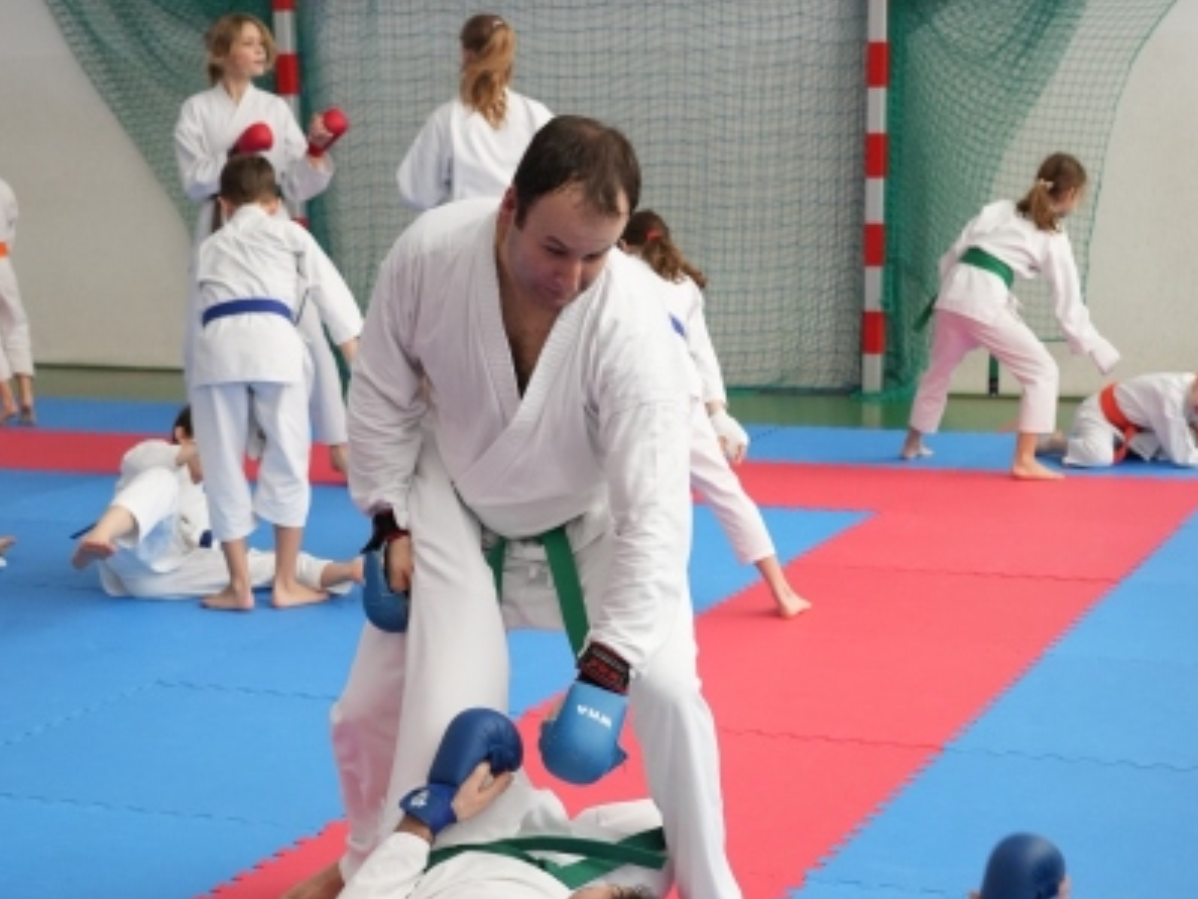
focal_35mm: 67
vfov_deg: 21.4
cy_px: 814
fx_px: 2319
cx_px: 599
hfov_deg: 29.0
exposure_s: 1/500
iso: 3200
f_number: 4
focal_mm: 46
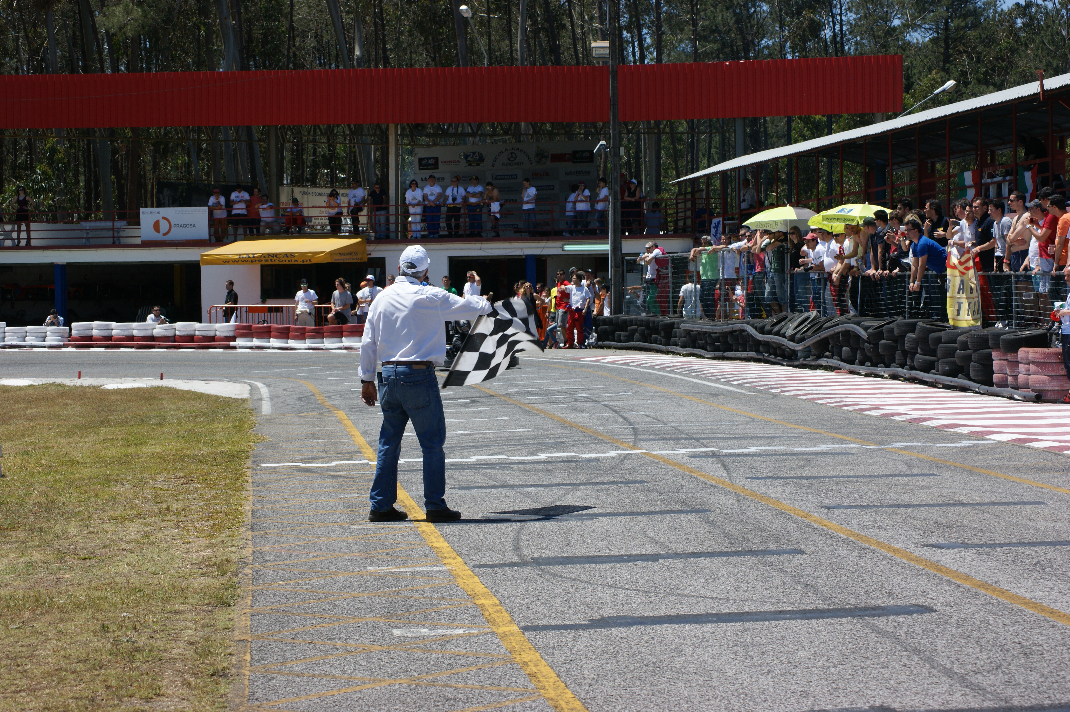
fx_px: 2673
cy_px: 356
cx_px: 535
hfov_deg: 22.6
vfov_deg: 15.2
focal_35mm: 90
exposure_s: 1/320
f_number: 9
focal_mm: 60
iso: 100
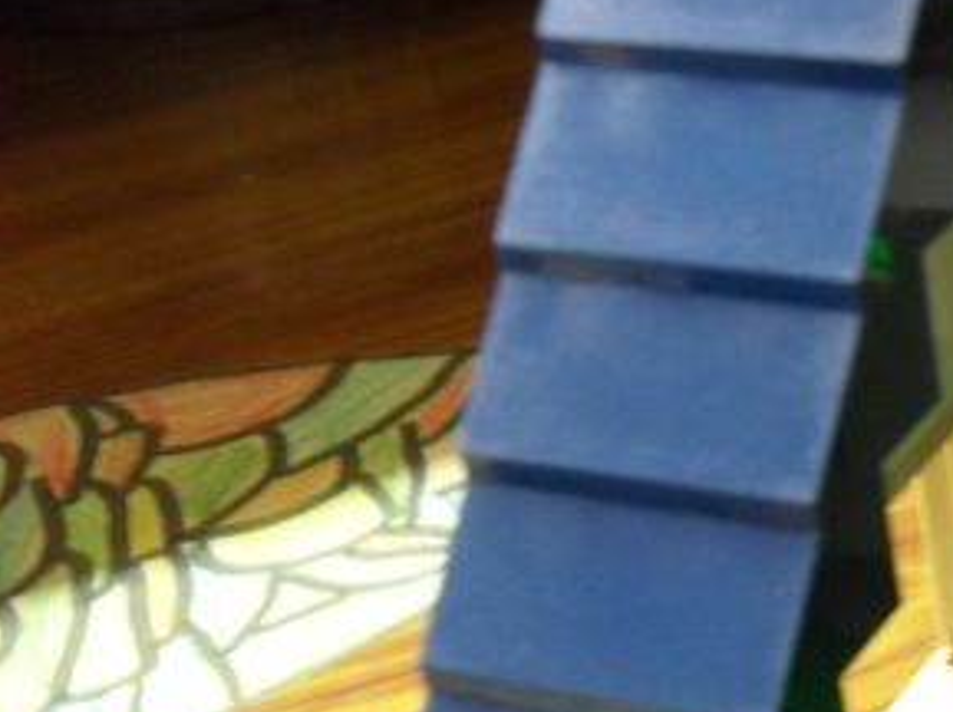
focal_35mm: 97
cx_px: 1263
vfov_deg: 14.6
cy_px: 900
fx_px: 2667
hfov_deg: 18.7
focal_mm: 6.2
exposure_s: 1/8
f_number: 2.8
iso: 200
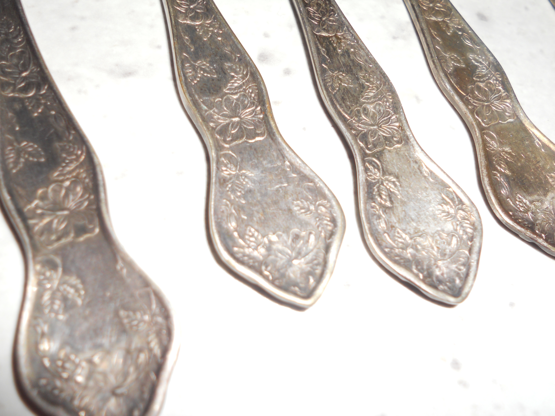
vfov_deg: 44.2
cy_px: 208
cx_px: 278
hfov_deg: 56.8
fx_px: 513
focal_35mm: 32
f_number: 8.8
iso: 80
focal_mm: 5.8
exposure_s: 1/25
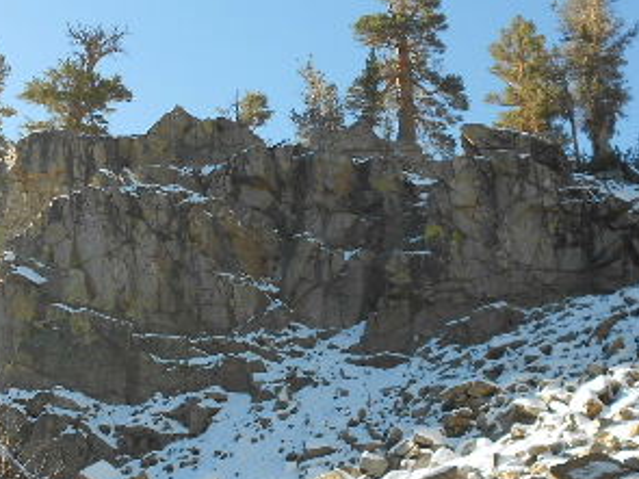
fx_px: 1162
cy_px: 364
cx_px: 247
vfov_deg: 23.0
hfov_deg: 30.6
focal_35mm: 63
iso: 80
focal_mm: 5.1
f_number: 3.4
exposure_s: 1/320
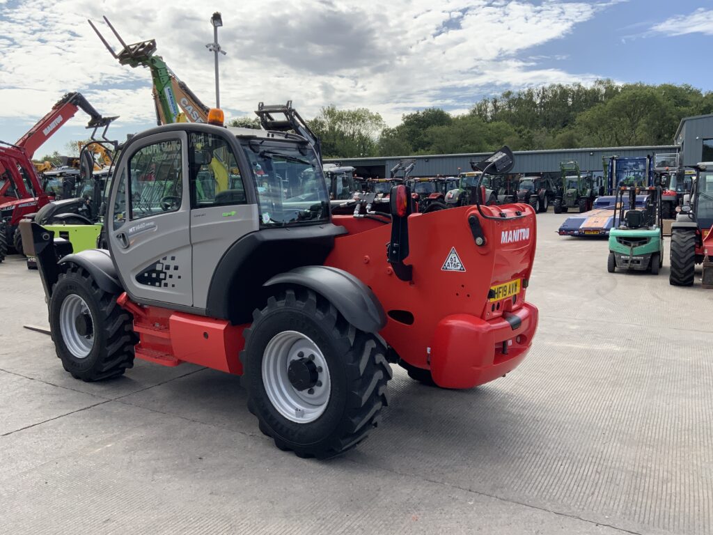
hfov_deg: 61.7
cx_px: 356
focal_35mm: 29
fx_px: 597
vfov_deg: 48.2
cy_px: 268
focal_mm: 3
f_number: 1.8
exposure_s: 1/1221
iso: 16
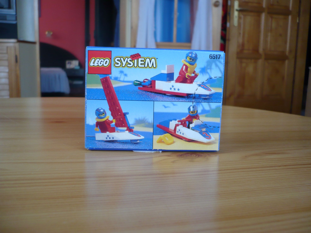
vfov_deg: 40.7
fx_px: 314
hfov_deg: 52.6
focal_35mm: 35
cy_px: 116
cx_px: 156
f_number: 2.8
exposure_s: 1/40
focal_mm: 5.8
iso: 100
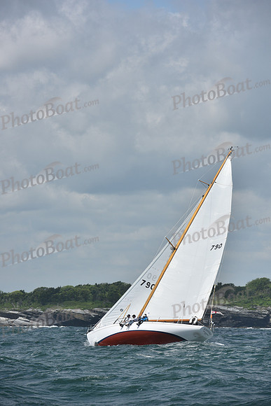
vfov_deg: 10.3
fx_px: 2257
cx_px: 136
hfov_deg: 6.9
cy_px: 203
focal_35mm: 200
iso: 250
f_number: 9
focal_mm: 200
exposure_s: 1/1250
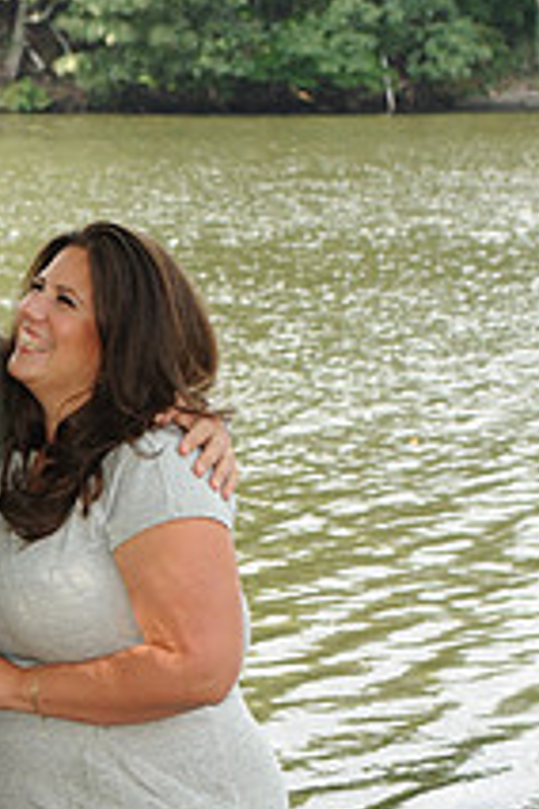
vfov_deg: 13.6
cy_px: 718
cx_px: -34
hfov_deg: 9.1
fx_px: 3368
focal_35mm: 150
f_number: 6.3
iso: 500
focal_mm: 55
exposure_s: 1/250
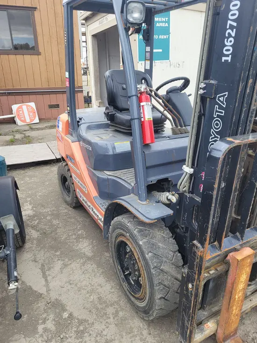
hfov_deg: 53.1
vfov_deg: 67.3
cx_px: 128
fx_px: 257
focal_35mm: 26
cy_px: 172
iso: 40
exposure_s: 1/416
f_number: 1.8
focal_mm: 5.4
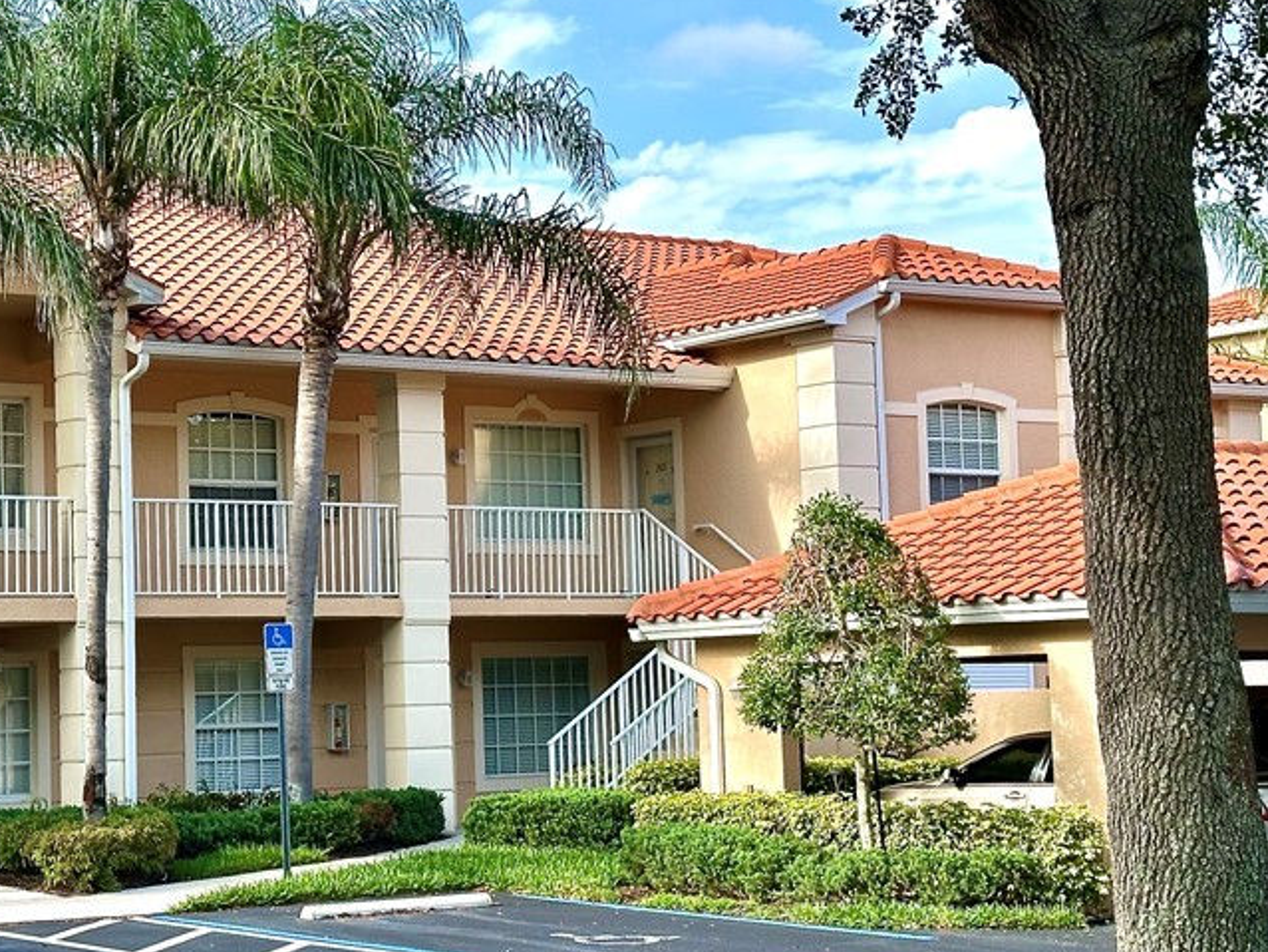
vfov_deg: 19.2
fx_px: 2822
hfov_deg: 25.0
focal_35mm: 77
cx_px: 322
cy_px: 479
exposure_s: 1/1272
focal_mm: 6.86
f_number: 1.78
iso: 64
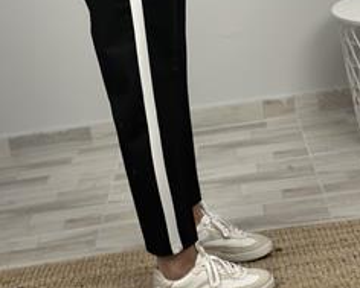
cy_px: 56
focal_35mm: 82
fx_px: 874
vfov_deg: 18.5
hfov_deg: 23.3
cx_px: 162
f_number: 1.78
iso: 100
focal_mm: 6.86
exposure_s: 1/100
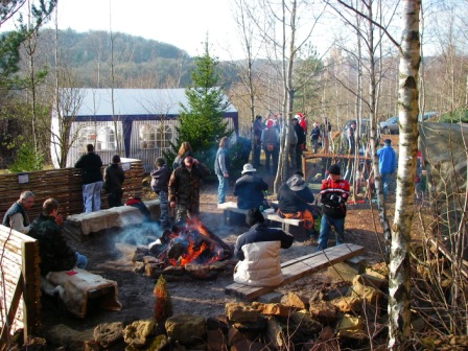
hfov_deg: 49.0
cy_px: 176
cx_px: 234
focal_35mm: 38
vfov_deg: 37.7
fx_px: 514
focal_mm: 6.3
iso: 64
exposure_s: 1/125
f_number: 3.3
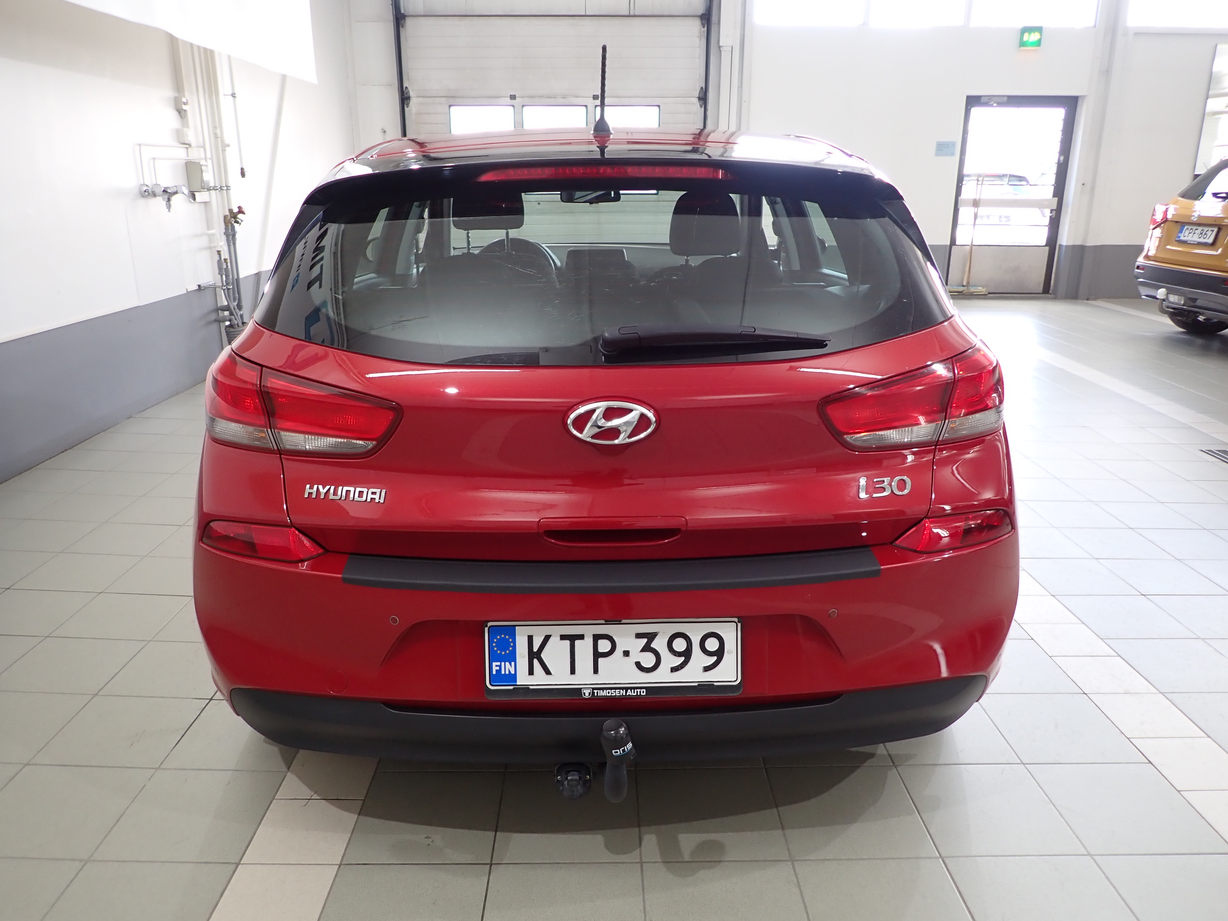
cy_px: 460
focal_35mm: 25
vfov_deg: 54.9
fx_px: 887
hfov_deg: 69.4
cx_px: 614
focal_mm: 4.5
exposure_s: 1/60
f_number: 2
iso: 160
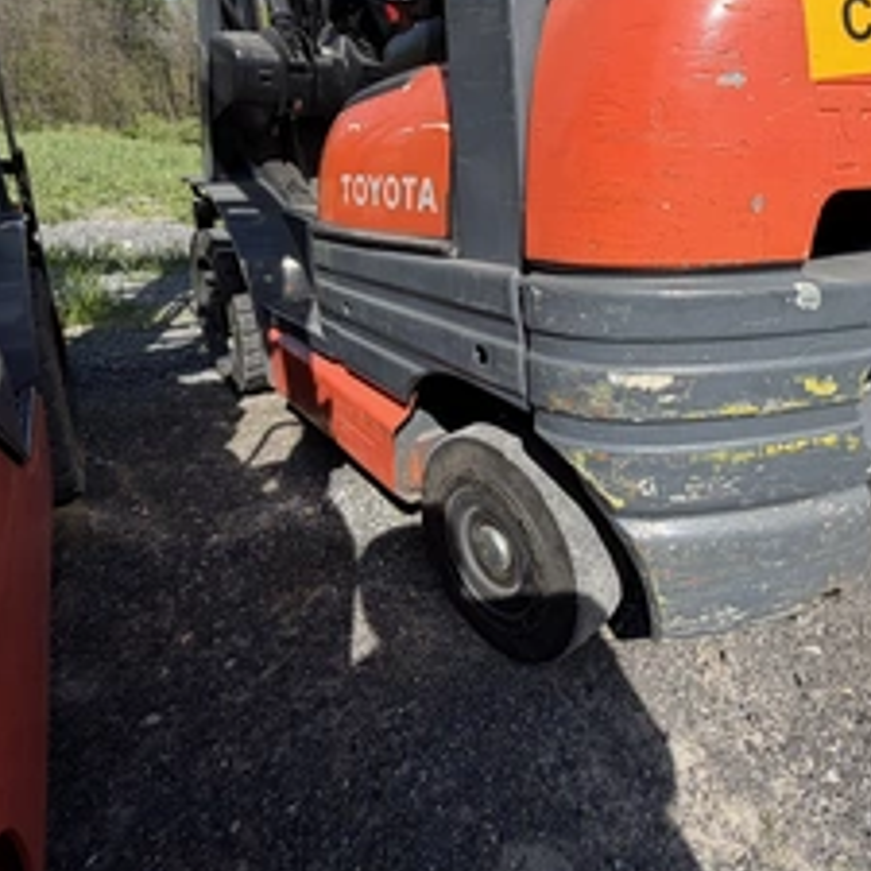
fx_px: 626
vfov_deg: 68.7
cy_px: 337
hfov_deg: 67.1
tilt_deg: -20.3
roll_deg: -3.4
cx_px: 604
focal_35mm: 22
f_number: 2.2
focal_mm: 2.22
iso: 25
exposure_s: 1/770
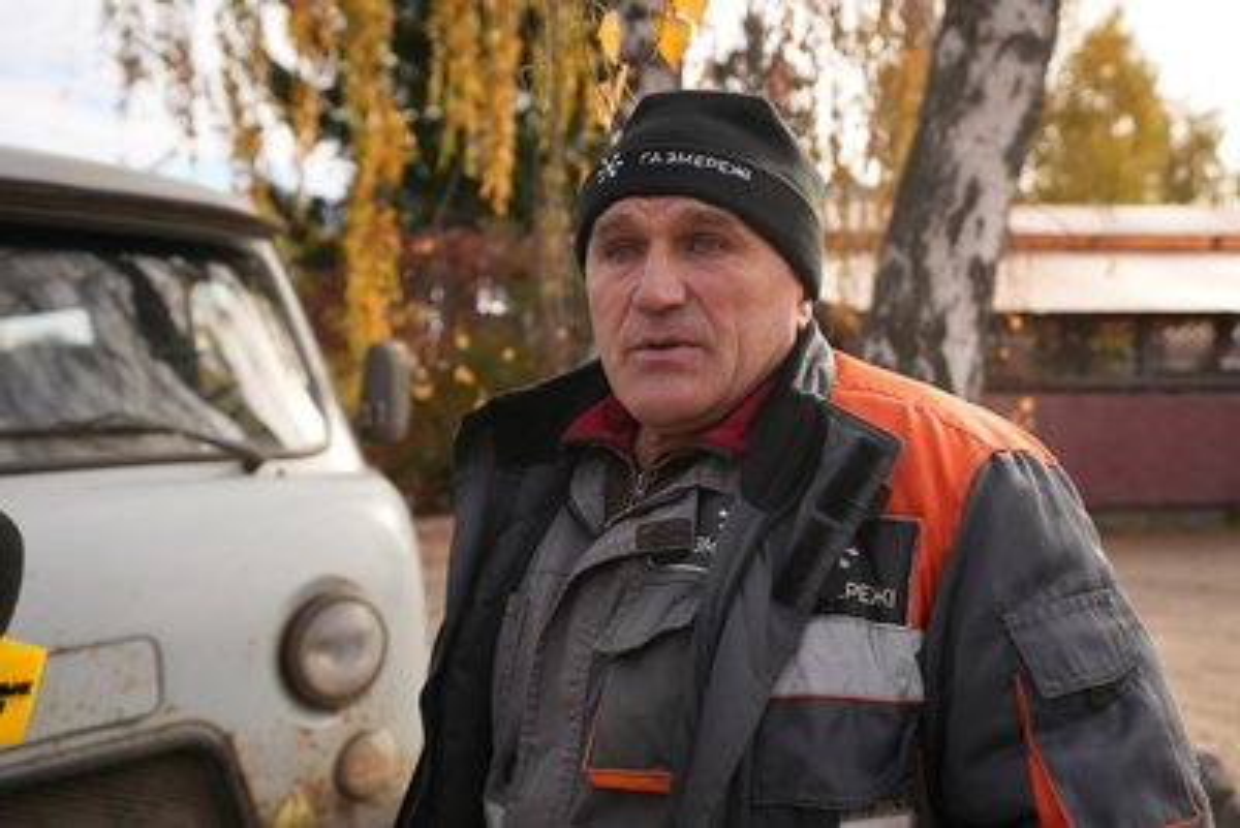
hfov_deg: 54.4
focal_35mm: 35
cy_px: 414
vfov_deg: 37.9
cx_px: 620
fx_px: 1206
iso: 320
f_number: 3.5
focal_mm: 35
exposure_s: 1/1600
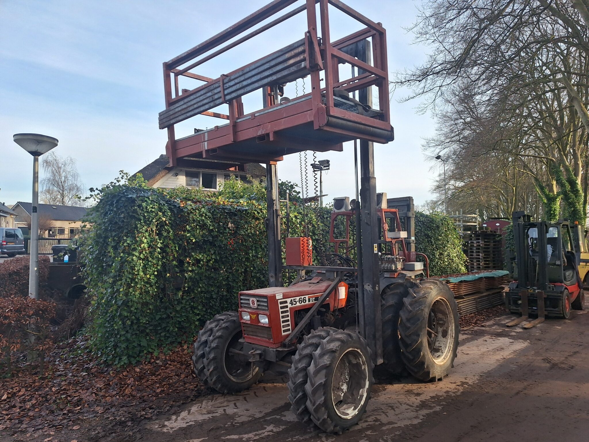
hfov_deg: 73.9
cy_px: 221
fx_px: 391
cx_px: 294
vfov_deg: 58.9
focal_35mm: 23
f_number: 1.8
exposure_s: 1/714
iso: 40
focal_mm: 5.54
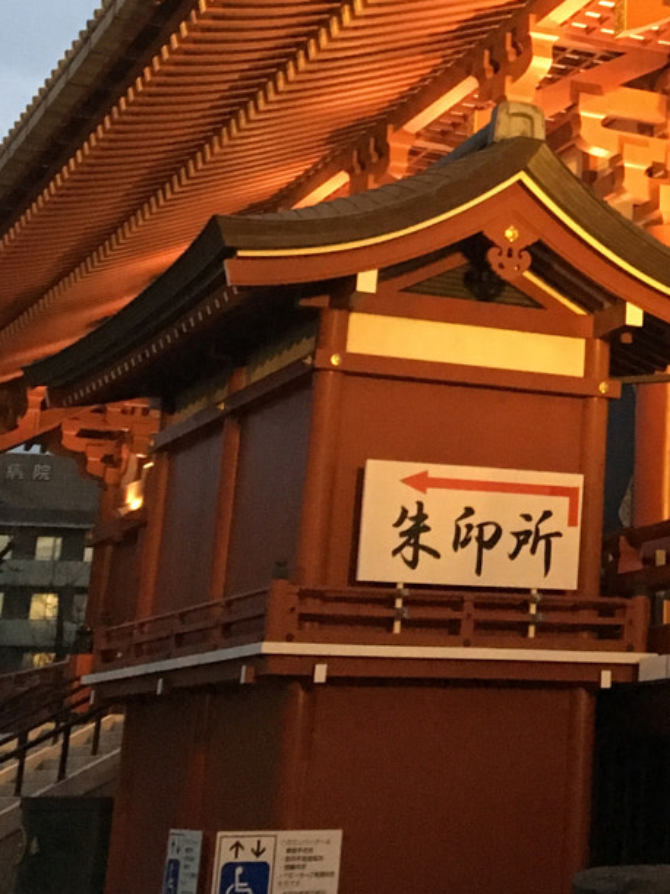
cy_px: 83
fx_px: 1962
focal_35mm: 76
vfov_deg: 24.9
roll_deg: -0.2
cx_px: 838
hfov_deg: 18.2
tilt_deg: +19.8
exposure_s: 1/15
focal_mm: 4.15
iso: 200
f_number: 2.2
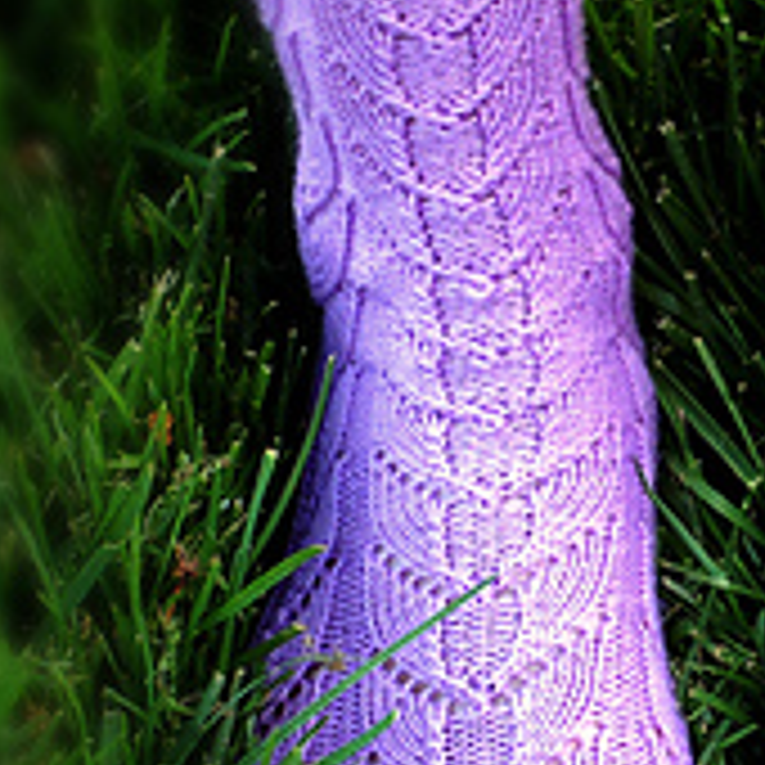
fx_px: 6001
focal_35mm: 240
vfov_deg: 7.3
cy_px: 450
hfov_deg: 7.3
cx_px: 765
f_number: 5.6
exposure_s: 1/125
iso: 360
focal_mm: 50
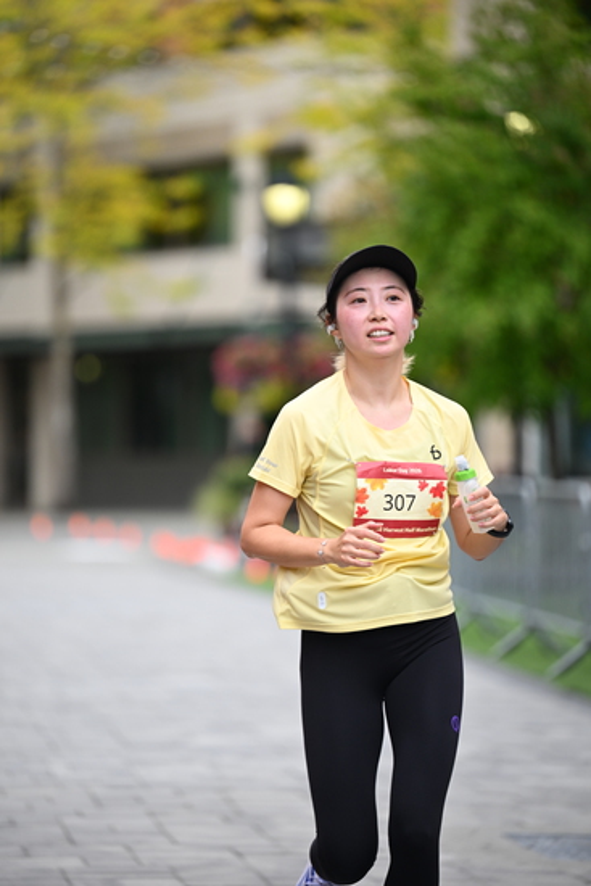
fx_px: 4306
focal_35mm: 175
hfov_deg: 7.9
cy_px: 443
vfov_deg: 11.7
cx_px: 296
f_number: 2.8
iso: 640
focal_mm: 175
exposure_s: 1/2000
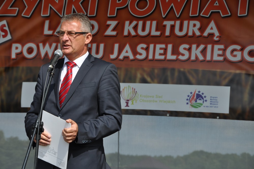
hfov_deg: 14.0
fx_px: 1036
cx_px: 127
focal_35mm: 147
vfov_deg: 9.3
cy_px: 84
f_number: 9
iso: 200
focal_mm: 98
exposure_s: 1/320
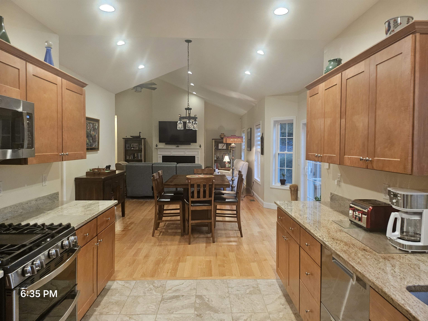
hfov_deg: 71.6
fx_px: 297
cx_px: 214
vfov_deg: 56.8
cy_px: 160
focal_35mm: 24
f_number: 1.8
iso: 640
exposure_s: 1/120
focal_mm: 5
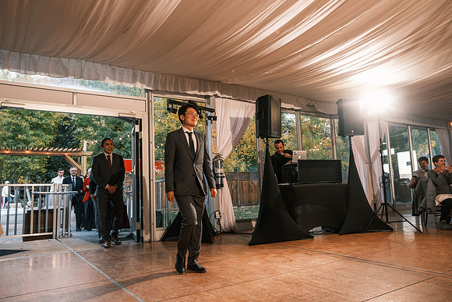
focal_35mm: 27
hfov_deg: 67.4
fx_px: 339
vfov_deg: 48.0
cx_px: 226
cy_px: 151
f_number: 2.8
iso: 400
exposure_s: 1/250
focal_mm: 18
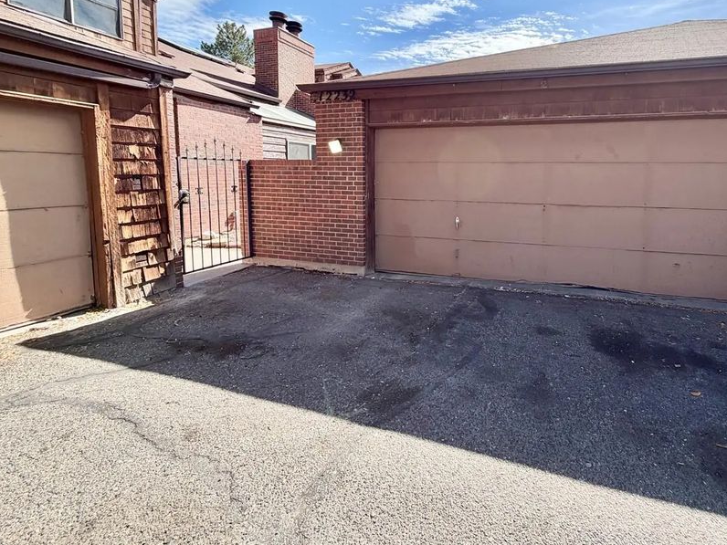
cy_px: 200
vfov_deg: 70.3
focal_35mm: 18
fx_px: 378
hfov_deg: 86.1
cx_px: 453
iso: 32
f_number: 2.2
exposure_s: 1/770
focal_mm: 2.22
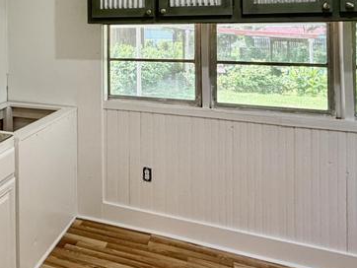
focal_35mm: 33
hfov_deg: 50.8
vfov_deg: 40.5
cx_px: 56
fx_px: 341
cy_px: 38
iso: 160
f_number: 2.2
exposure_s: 1/120
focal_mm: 2.22
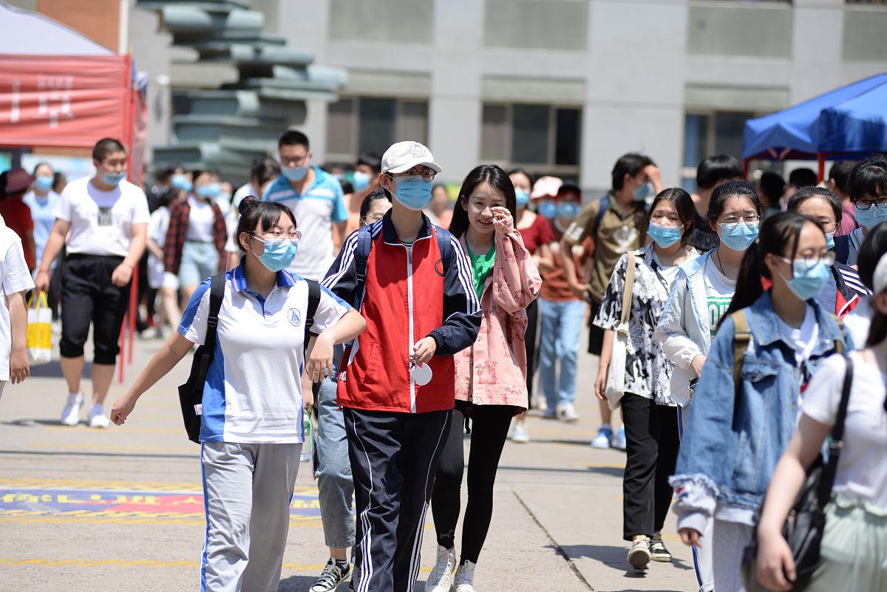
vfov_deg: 11.0
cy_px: 296
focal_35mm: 125
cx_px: 444
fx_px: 3081
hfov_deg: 16.4
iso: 200
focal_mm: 125
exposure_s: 1/2500
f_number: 3.2
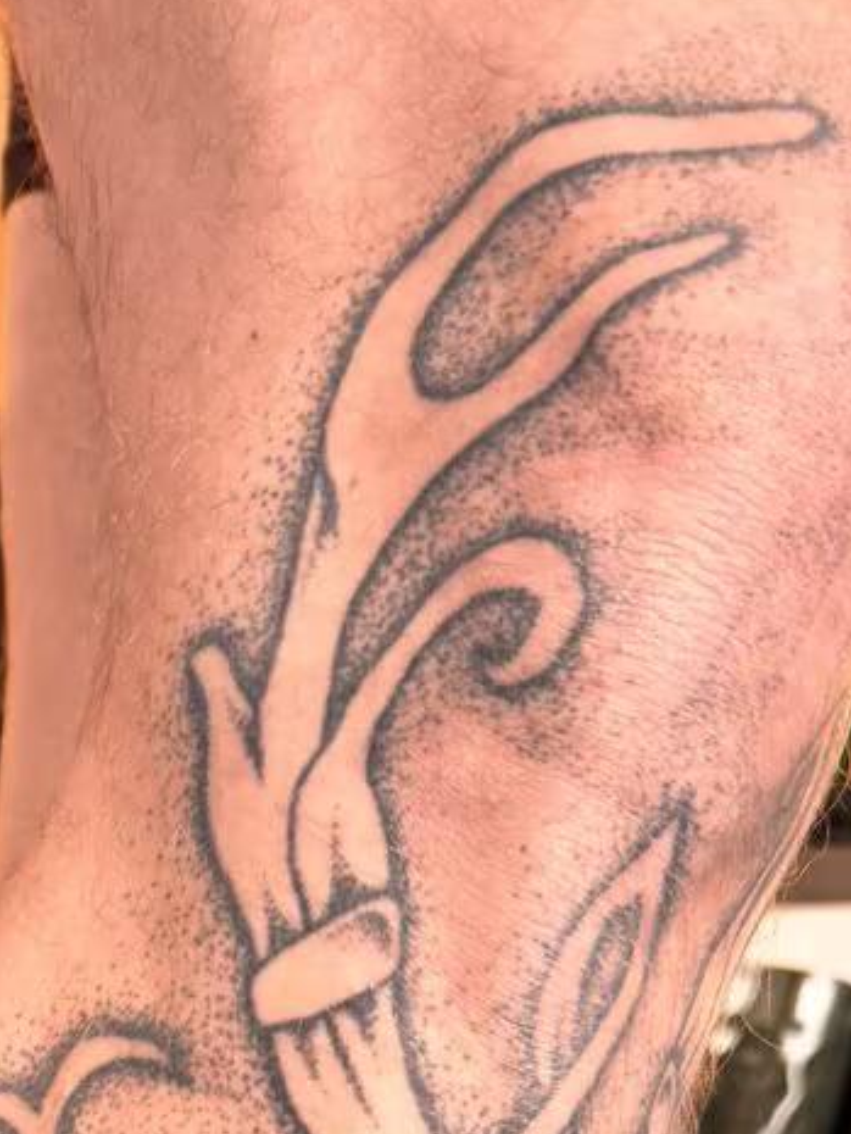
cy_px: 1817
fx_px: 3244
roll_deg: -15.3
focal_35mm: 99
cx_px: -395
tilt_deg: -2.4
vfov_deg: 17.4
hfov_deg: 14.1
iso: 160
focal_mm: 6.76
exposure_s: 1/121
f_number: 1.78
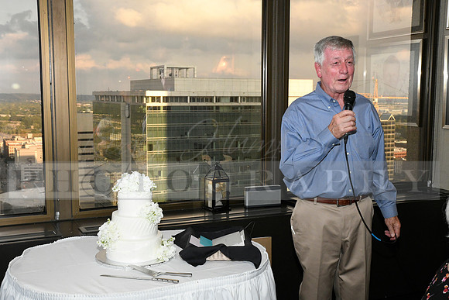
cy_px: 150
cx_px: 224
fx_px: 574
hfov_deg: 42.7
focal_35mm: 46
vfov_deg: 29.3
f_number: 11
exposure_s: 1/60
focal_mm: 46
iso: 6400
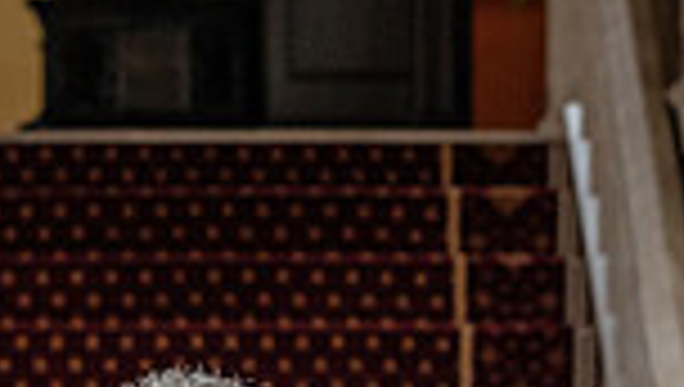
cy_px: 803
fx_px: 6084
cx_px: 167
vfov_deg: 3.6
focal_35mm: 335
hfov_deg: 6.4
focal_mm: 80
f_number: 5
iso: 1000
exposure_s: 1/250
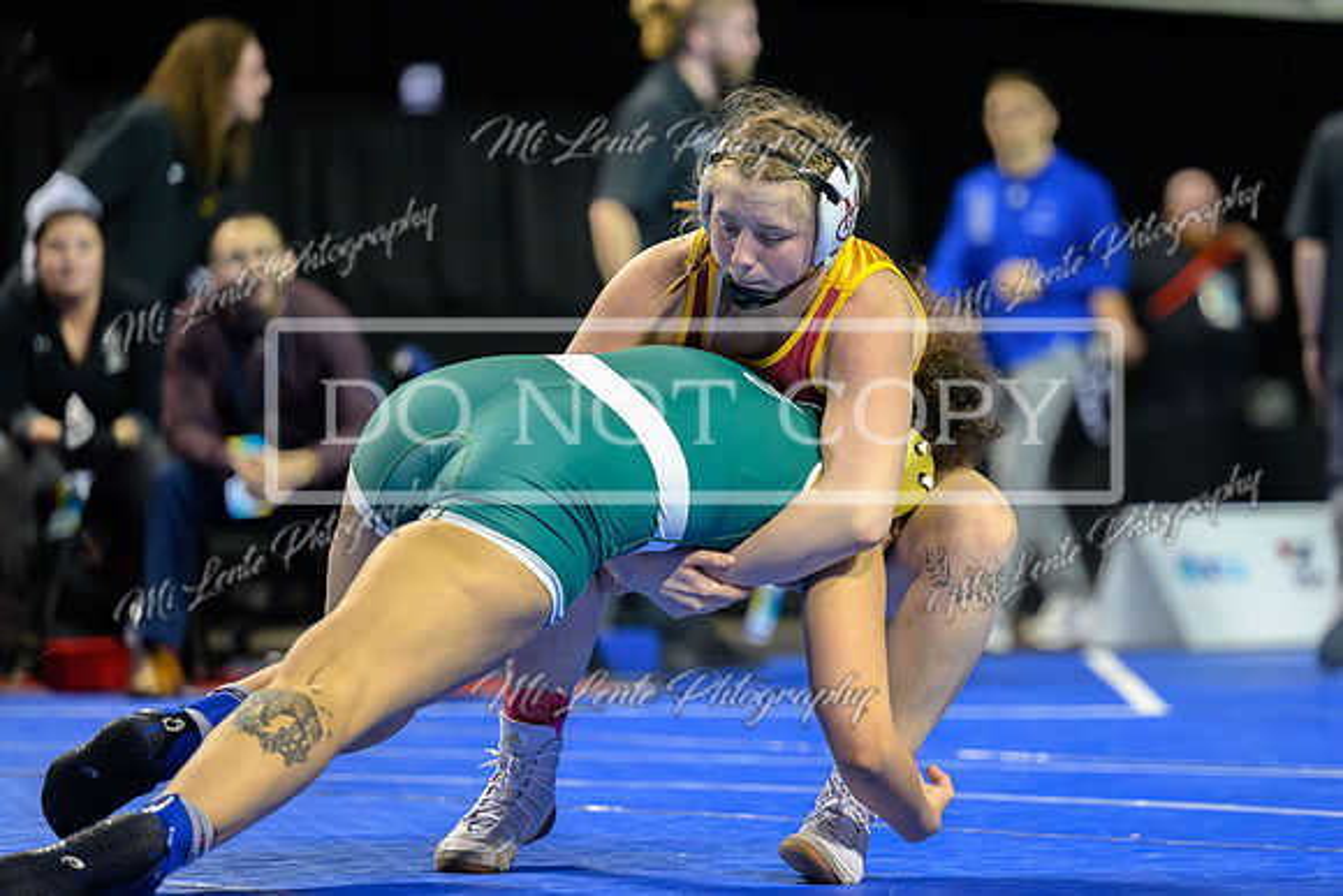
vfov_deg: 7.3
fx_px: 7034
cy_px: 410
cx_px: 734
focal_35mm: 189
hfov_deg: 10.9
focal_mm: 160
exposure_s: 1/800
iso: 3200
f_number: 2.8
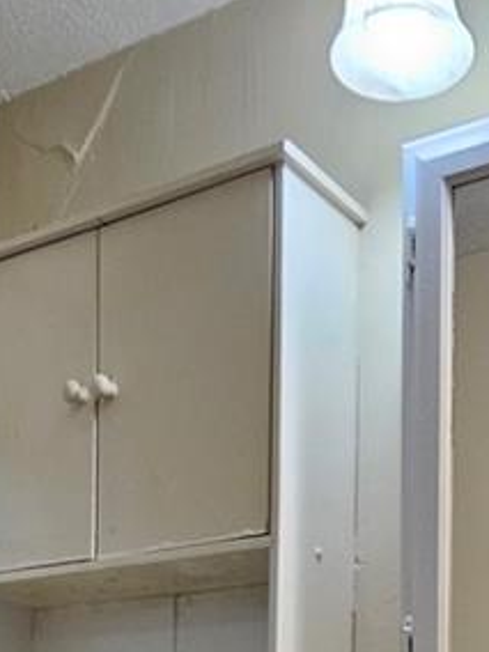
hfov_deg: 25.9
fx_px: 1036
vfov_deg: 28.3
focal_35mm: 55
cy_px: 861
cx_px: 420
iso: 125
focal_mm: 2.2
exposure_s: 1/60
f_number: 2.2
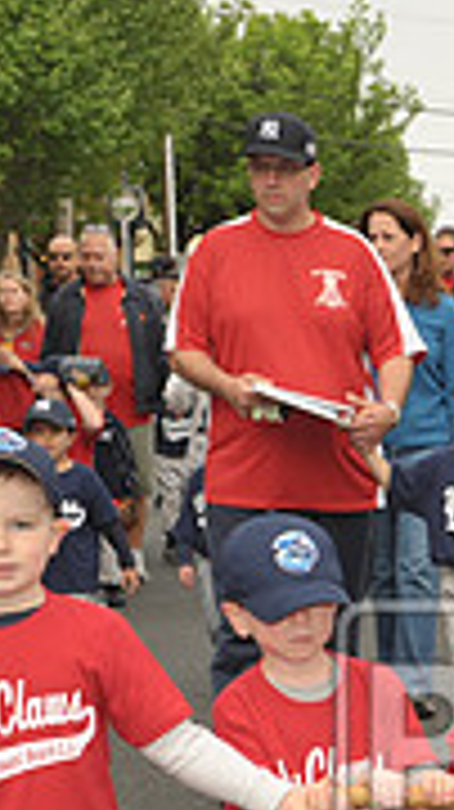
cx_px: 872
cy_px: 765
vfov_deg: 14.9
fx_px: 3045
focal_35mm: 142
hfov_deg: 8.2
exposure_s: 1/250
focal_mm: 42
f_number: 8
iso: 400
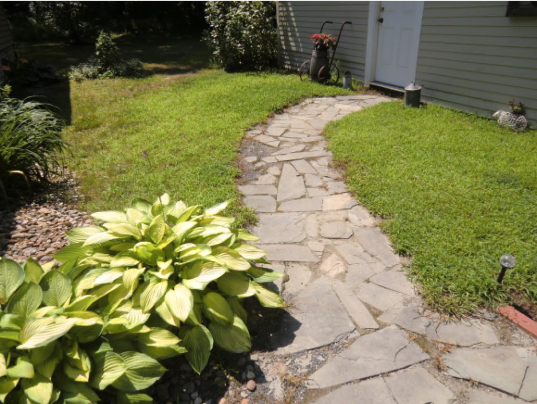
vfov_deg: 56.9
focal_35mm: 24
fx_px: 372
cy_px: 202
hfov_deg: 71.6
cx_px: 268
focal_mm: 4.3
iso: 64
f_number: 3.2
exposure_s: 1/640
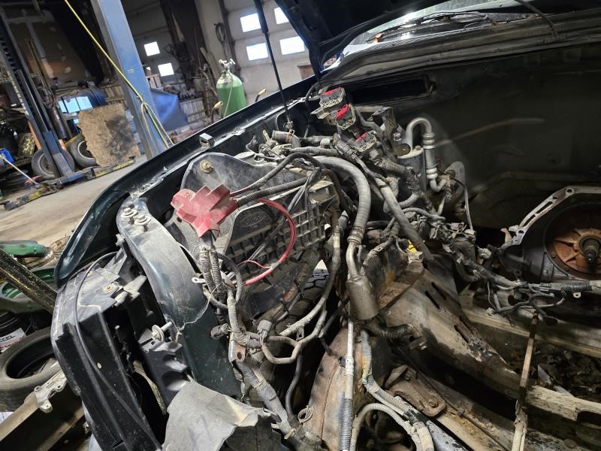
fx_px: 399
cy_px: 226
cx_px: 300
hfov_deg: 73.9
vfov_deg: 58.9
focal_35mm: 23
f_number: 1.7
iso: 1000
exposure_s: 1/60
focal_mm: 6.3
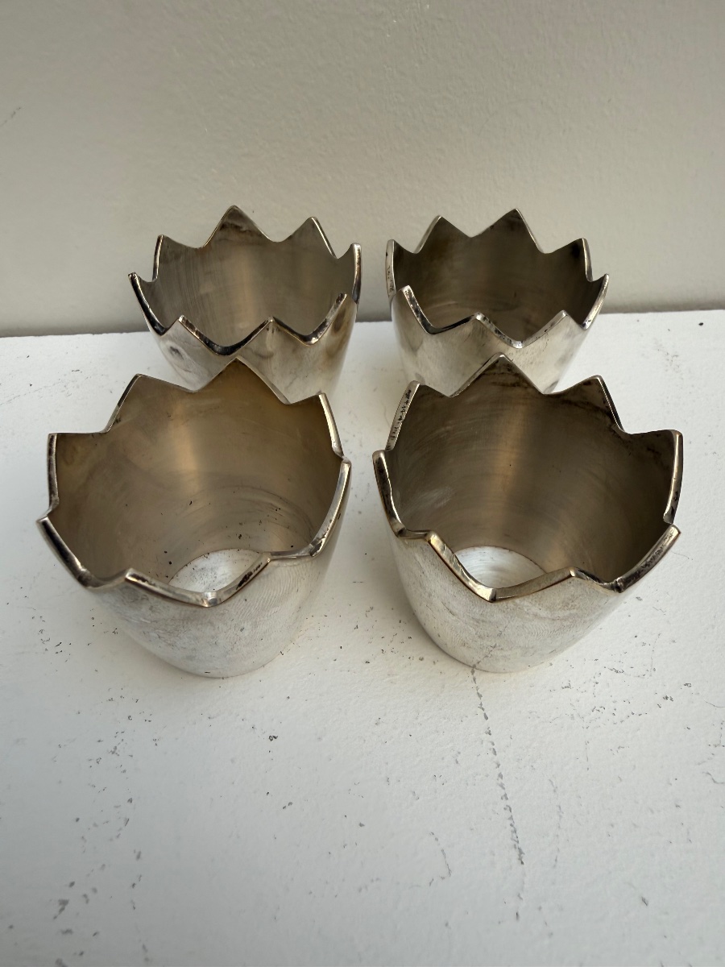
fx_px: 670
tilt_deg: -43.2
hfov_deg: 56.8
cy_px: 484
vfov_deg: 71.6
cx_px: 362
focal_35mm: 24
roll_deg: -1.3
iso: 40
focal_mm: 2.22
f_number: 2.2
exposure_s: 1/117
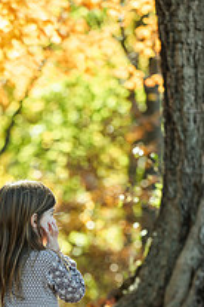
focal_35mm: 283
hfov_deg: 4.8
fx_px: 2405
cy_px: 234
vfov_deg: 7.3
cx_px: -9
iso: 500
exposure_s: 1/1000
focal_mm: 130
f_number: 4
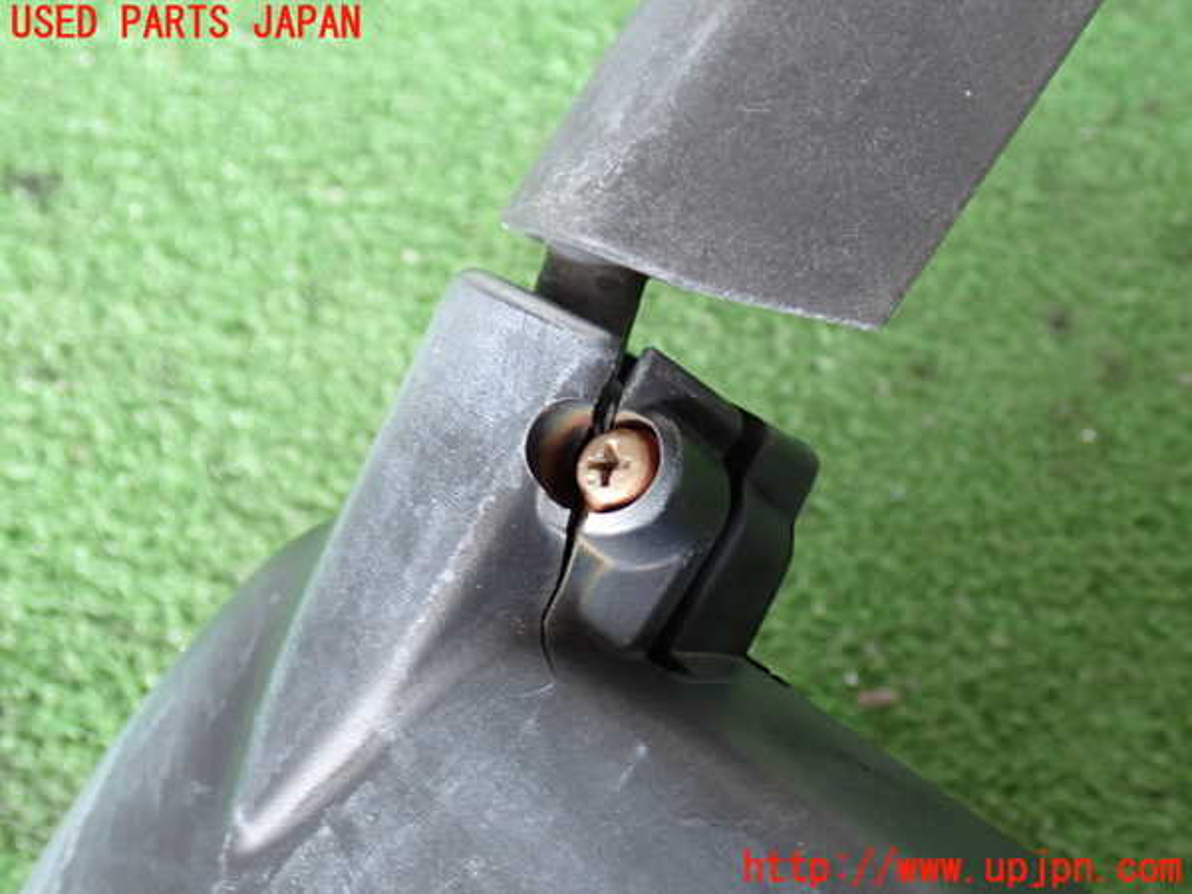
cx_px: 596
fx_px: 1309
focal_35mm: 38
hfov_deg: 49.0
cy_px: 447
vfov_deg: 37.7
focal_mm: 6.83
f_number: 2.7
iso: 250
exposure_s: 1/40
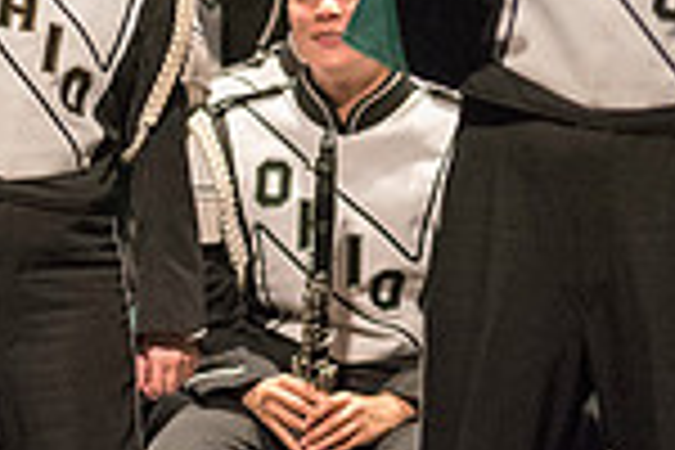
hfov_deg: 1.8
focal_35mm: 1157
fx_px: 21692
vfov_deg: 1.2
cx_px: -410
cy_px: 187
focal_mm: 300
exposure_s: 1/500
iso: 4000
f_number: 2.8
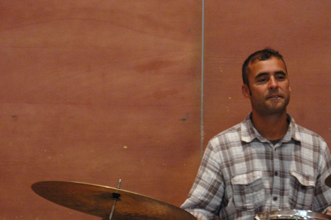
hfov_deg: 11.6
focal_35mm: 177
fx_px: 1626
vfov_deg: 7.7
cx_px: 230
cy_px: 151
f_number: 5.6
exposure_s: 1/20
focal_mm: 80
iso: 1600
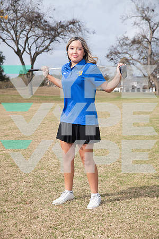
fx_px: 431
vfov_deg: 31.0
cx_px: 80
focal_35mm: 65
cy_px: 120
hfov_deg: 20.9
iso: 80
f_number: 6.3
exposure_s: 1/400
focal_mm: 65
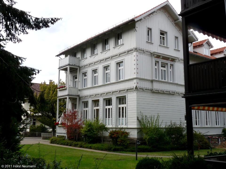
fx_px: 255
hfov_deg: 47.9
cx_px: 113
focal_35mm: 39
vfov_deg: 36.8
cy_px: 84
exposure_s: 1/200
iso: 100
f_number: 5
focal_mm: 4.8
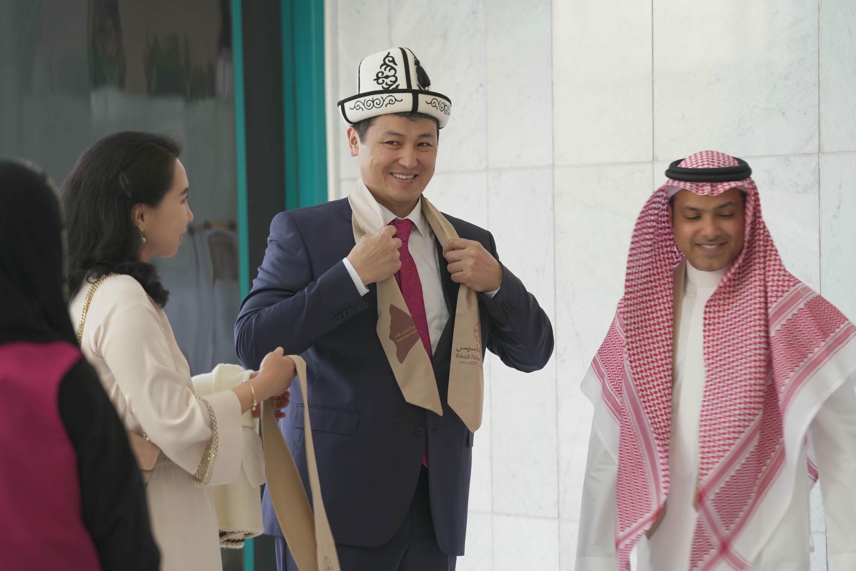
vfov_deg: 8.9
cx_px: 428
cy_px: 286
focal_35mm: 154
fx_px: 3661
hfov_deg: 13.3
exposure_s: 1/200
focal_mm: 154
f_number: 4
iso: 640
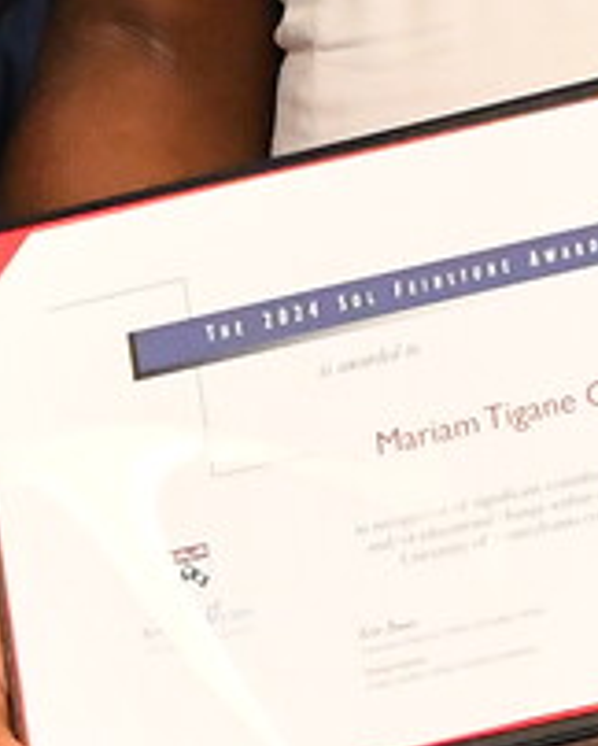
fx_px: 22598
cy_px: -129
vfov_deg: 1.9
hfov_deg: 1.5
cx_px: 114
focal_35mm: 1023
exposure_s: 1/250
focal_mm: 102
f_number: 5
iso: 6400
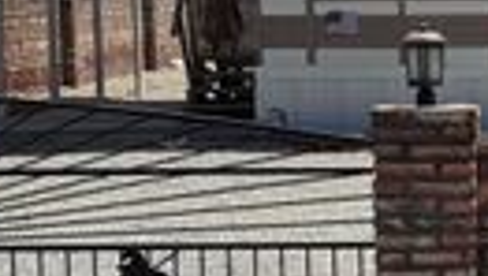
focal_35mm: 199
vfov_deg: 6.1
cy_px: 207
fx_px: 2578
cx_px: 816
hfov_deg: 10.3
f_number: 1.78
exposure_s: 1/7092
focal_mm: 6.76
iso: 64
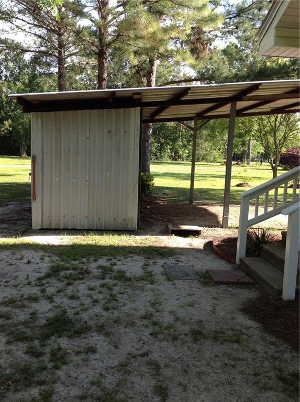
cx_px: 150
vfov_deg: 52.7
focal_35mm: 35
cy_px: 201
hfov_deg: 40.6
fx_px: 406
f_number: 2.4
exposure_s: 1/332
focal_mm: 4.28
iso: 50
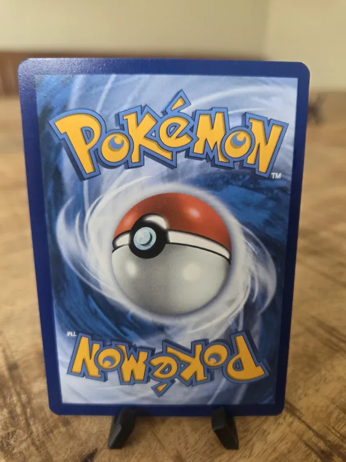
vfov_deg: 71.6
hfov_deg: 56.8
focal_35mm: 24
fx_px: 320
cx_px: 173
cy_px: 237
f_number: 1.8
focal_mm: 5.4
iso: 400
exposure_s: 1/100
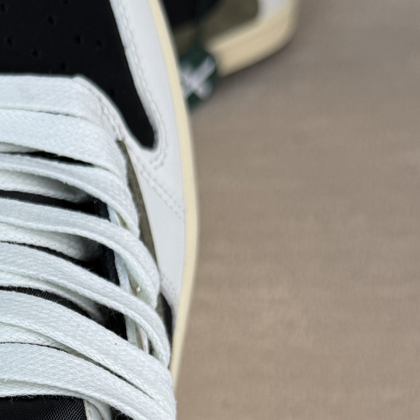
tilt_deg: -54.5
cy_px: 385
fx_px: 1084
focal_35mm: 79
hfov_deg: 20.7
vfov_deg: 21.4
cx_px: -57
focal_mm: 6.76
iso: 80
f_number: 1.78
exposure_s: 1/853
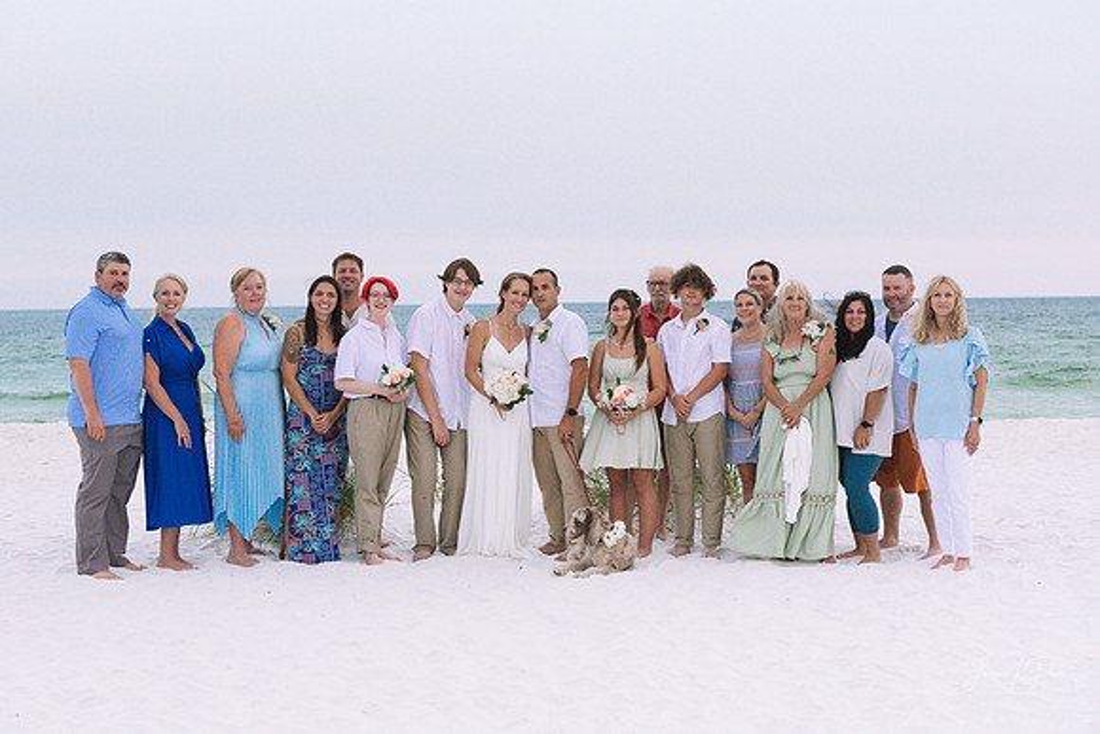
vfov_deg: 19.5
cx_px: 550
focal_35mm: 70
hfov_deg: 28.8
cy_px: 367
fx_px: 2139
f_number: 5
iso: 2200
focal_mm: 70
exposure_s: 1/4000
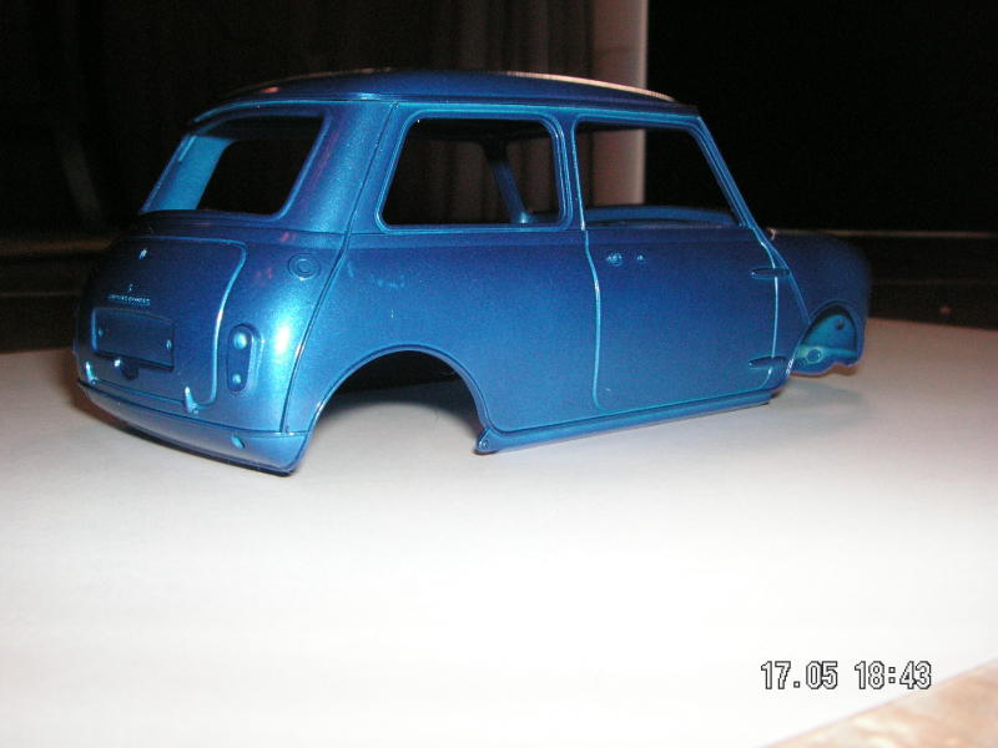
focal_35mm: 38
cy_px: 374
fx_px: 1096
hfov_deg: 49.0
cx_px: 499
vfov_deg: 37.7
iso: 160
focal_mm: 6.3
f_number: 6.6
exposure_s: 1/45
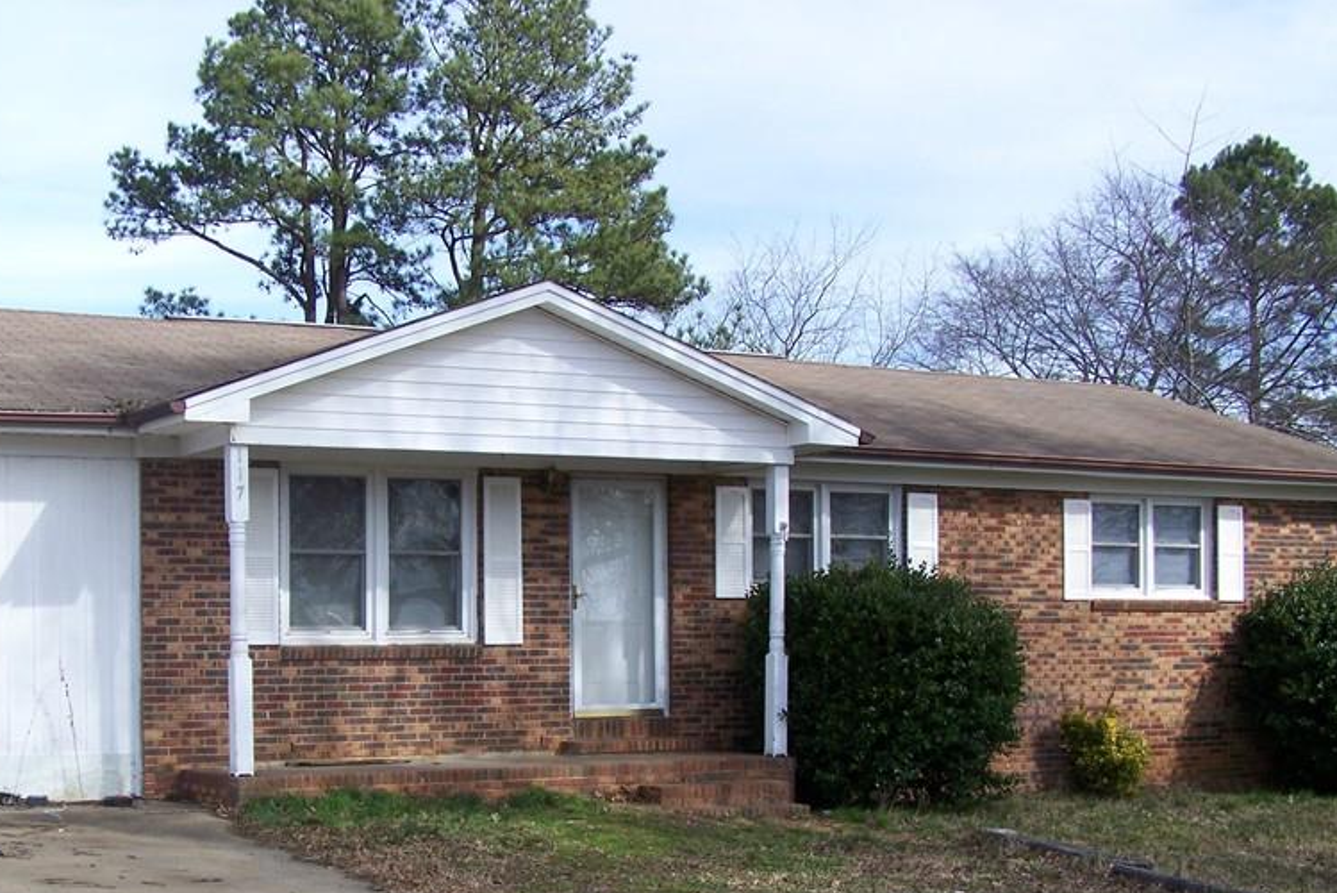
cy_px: 655
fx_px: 2006
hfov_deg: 36.7
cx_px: 516
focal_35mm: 54
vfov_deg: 24.8
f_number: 4
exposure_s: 1/250
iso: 64
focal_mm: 6.3
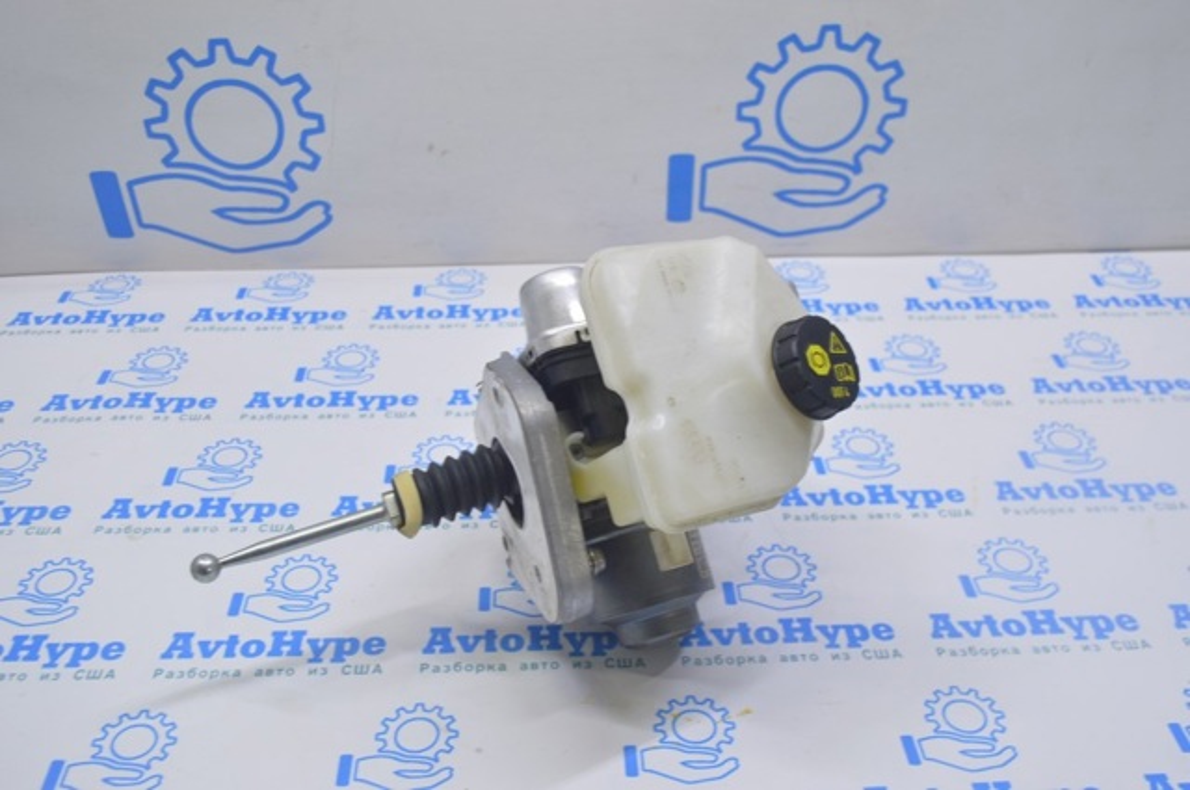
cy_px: 395
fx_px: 1238
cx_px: 595
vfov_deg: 35.4
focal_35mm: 38
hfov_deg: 51.3
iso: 400
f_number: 5.6
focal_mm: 25
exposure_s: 1/25
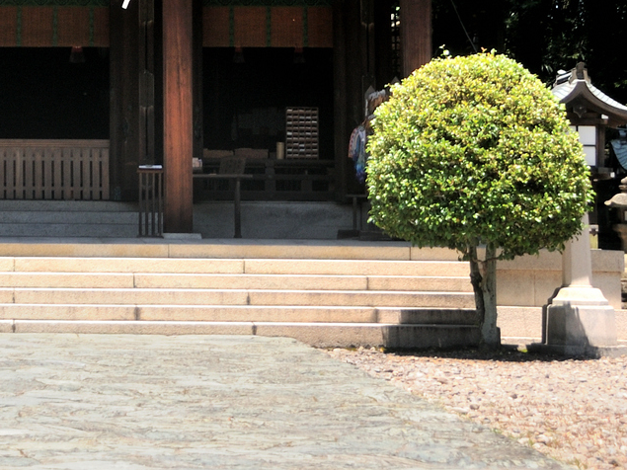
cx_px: -89
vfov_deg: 11.0
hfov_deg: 14.6
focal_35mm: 132
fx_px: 2382
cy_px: -146
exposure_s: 1/125
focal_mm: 29
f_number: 5.6
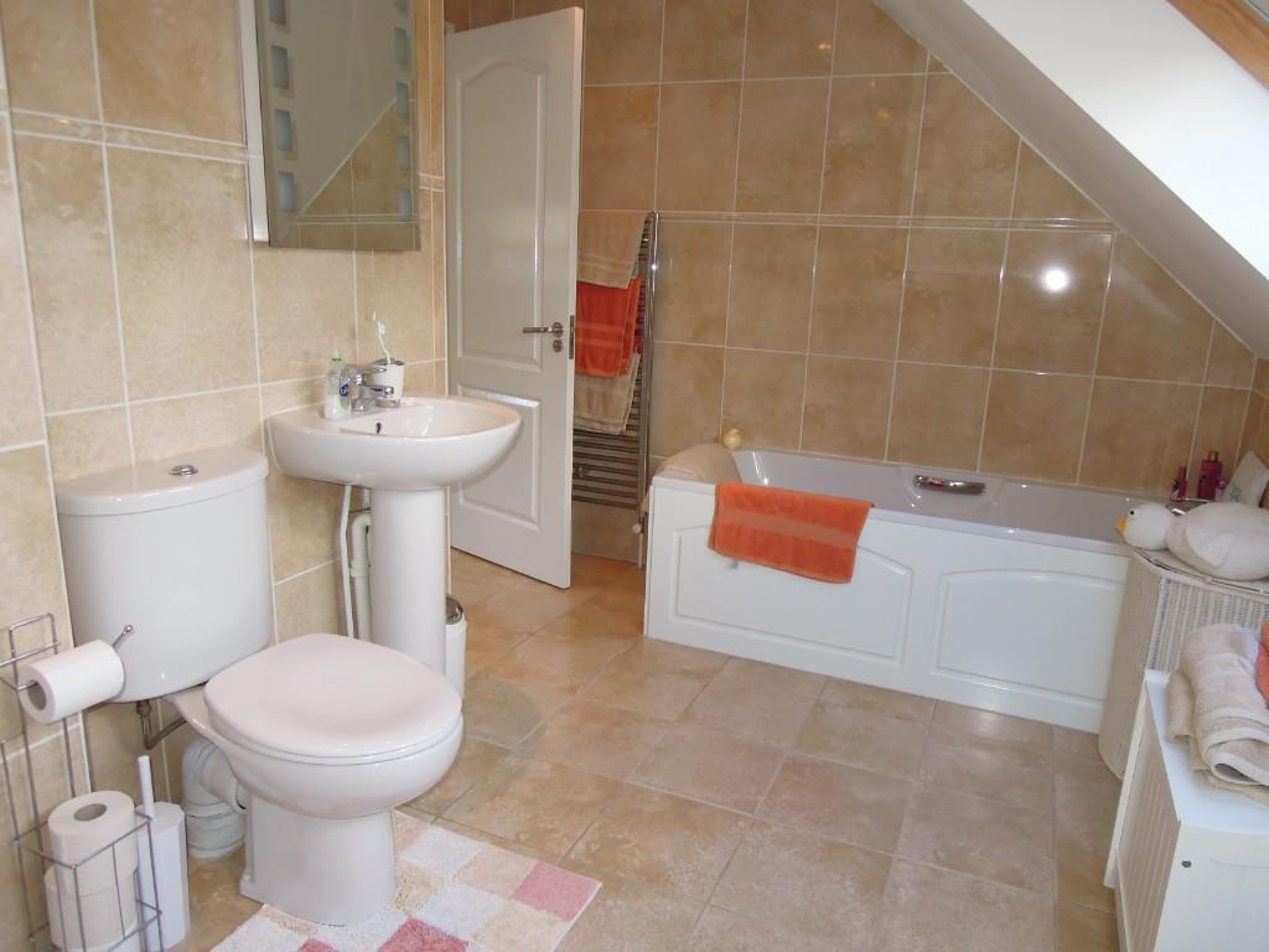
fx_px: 880
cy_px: 476
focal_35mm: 24
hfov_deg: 71.6
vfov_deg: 56.8
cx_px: 634
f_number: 2.8
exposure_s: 1/100
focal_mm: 4.3
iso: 160
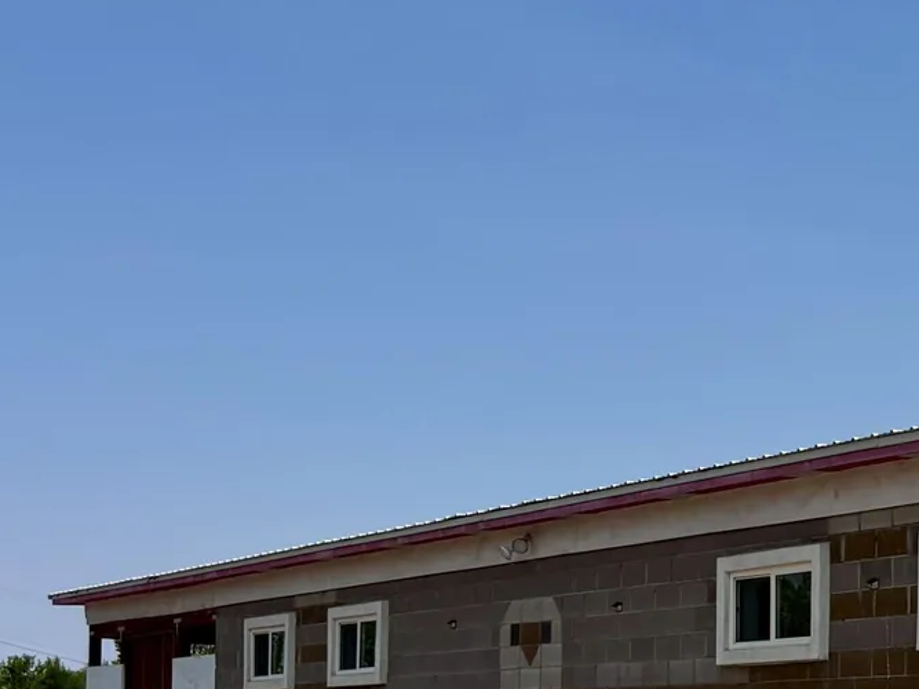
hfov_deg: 22.5
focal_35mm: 78
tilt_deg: -0.1
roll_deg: -0.5
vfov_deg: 18.1
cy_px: 777
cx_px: 1177
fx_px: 2070
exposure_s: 1/7194
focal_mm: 5.96
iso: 50
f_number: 1.6
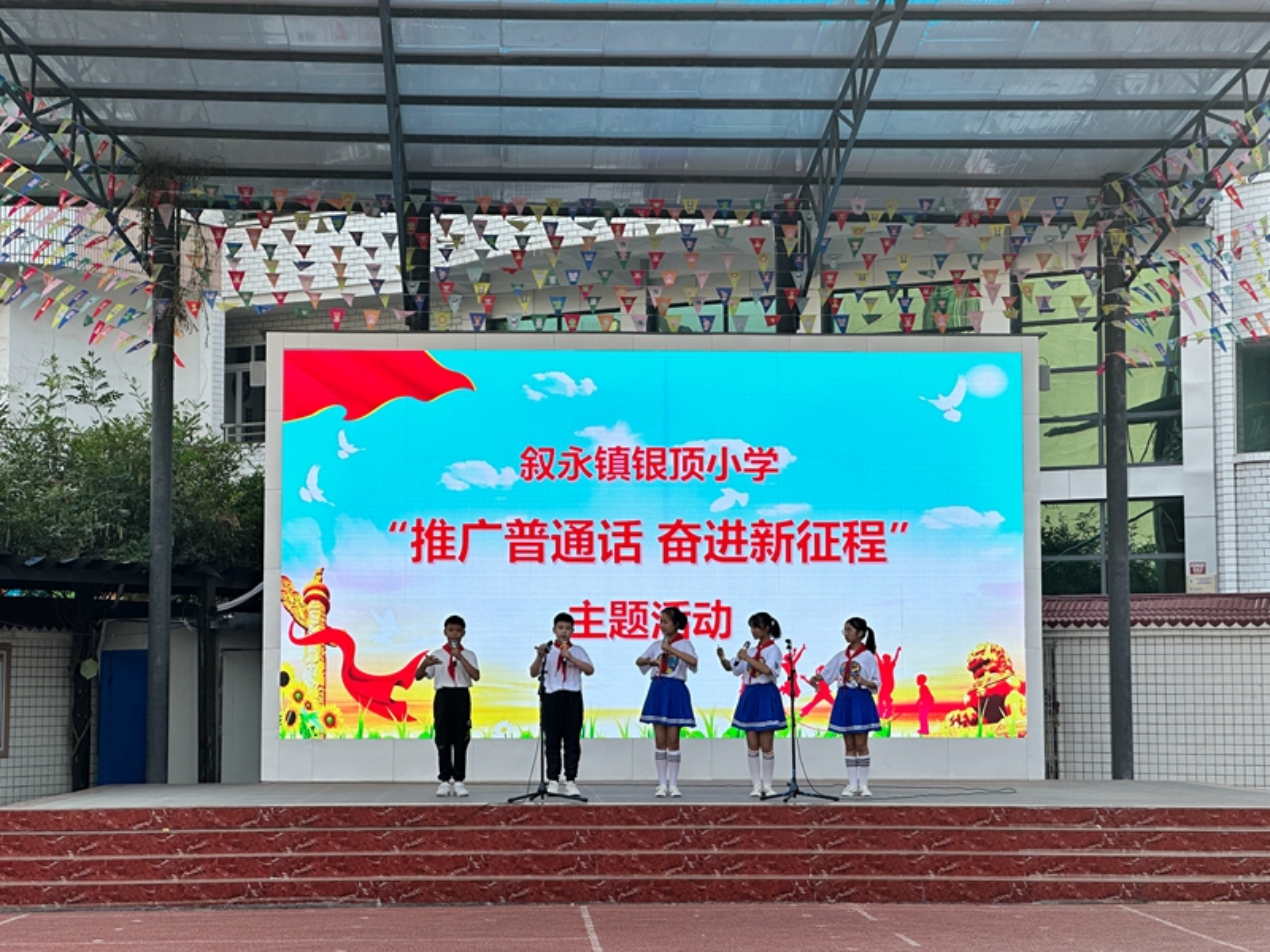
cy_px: 476
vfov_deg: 19.1
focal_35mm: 77
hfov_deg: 25.3
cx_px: 635
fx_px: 2825
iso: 32
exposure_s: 1/308
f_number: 2.8
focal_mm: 9
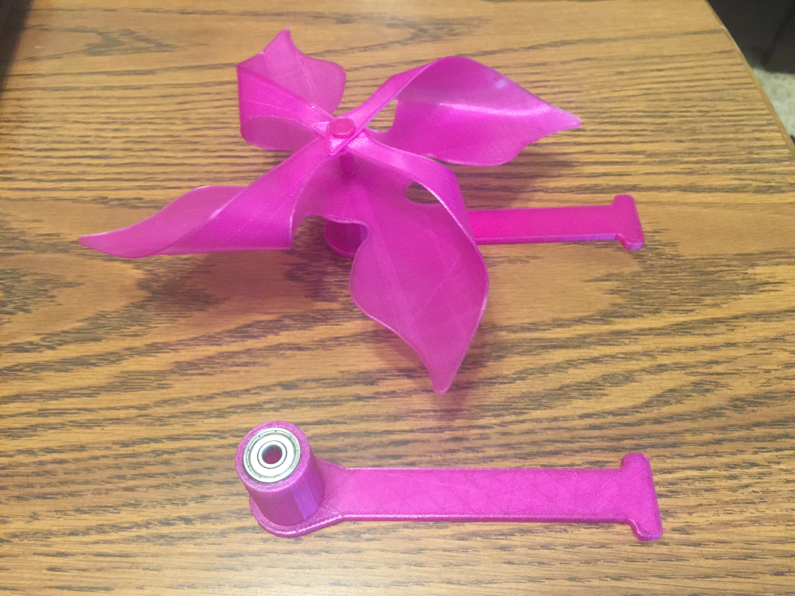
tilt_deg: -55.8
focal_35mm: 29
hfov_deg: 61.7
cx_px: 398
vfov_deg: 48.2
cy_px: 298
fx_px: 666
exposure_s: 1/4
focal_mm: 4.15
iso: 64
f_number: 2.2
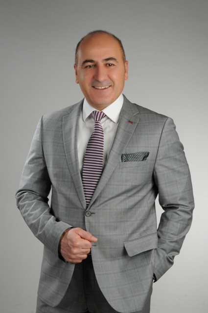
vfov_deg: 33.4
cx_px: 104
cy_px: 156
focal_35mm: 60
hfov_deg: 22.6
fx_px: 521
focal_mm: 40
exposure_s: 1/125
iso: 200
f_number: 13
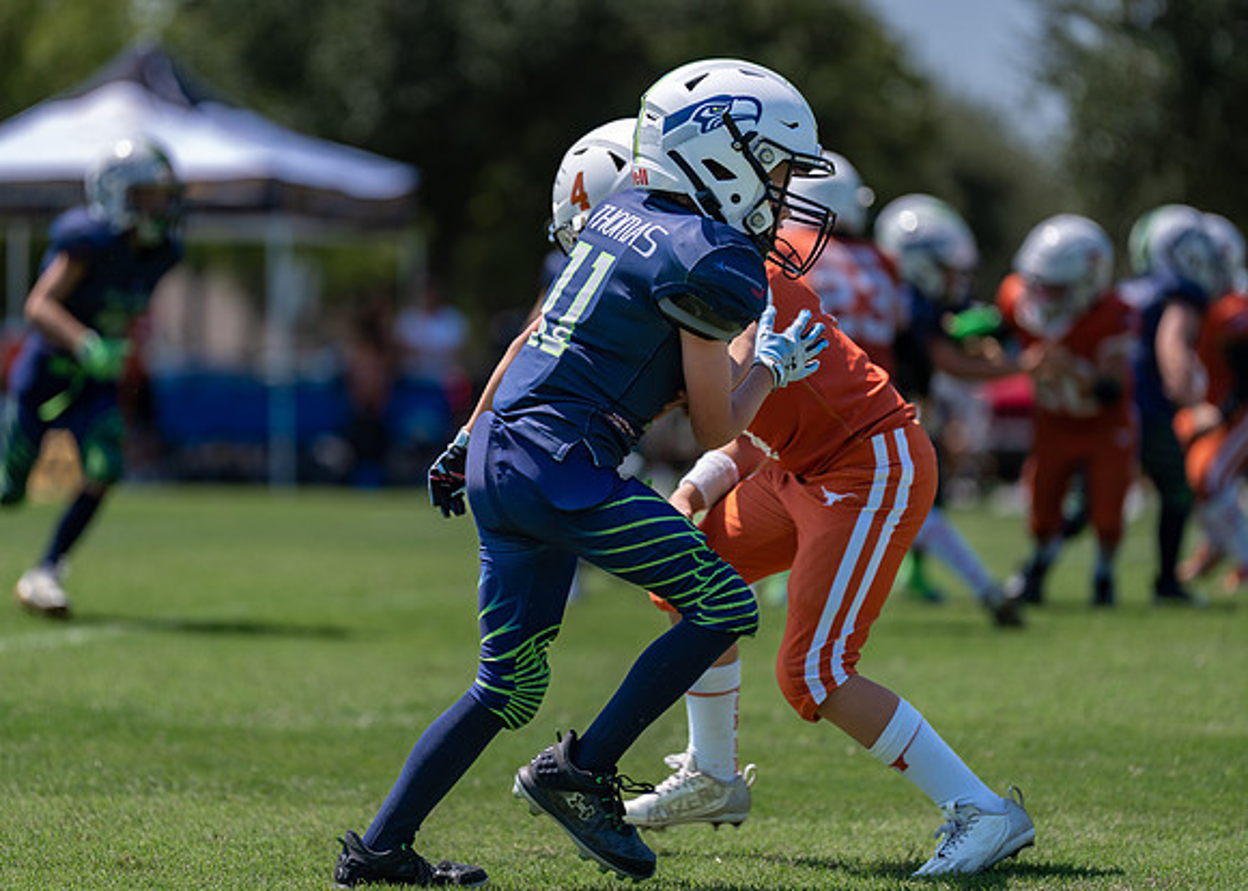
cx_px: 534
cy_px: 418
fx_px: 7989
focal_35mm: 225
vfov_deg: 6.4
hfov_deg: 8.9
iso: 100
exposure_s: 1/1600
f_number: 3.2
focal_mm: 200
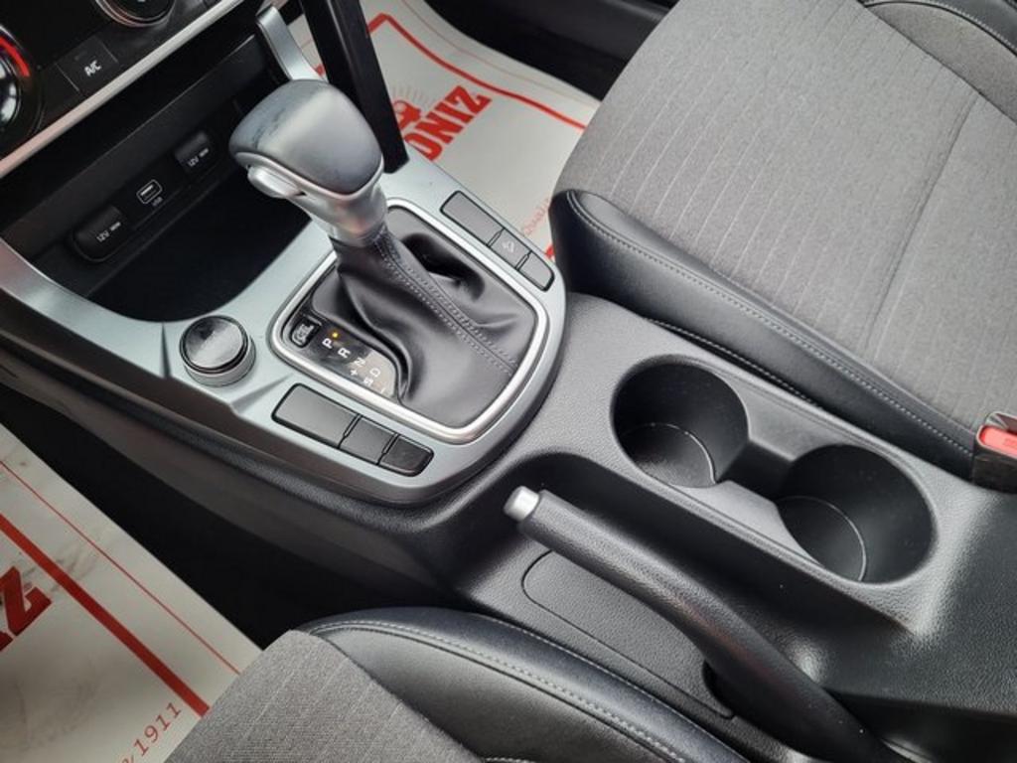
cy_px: 382
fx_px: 764
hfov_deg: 67.3
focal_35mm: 26
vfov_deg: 53.1
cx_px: 508
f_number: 1.8
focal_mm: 5.4
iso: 200
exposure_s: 1/60
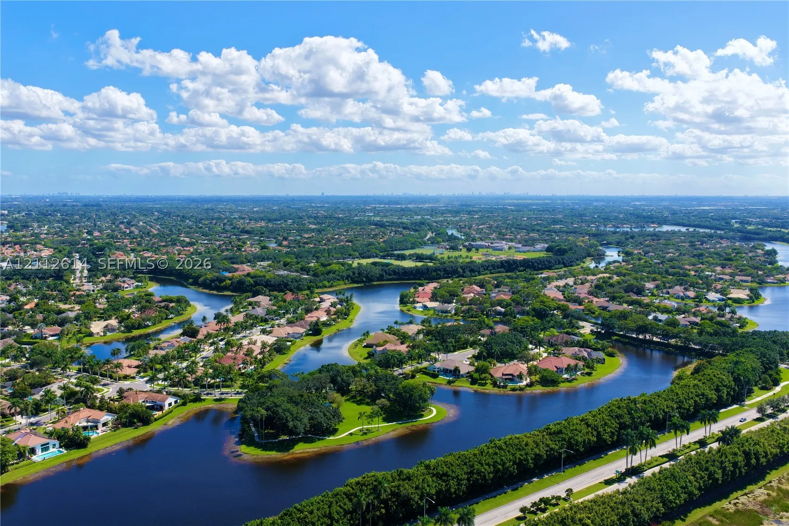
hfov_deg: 65.5
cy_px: 263
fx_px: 614
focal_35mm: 28
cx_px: 394
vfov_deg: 46.4
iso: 100
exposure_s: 1/800
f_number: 2.8
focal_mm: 14.45
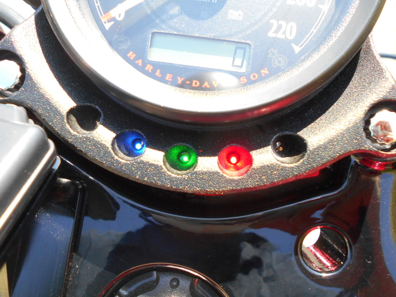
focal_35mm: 34
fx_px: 389
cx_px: 198
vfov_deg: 41.8
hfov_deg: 54.0
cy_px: 148
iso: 250
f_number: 3.6
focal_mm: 5.8
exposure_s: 1/250
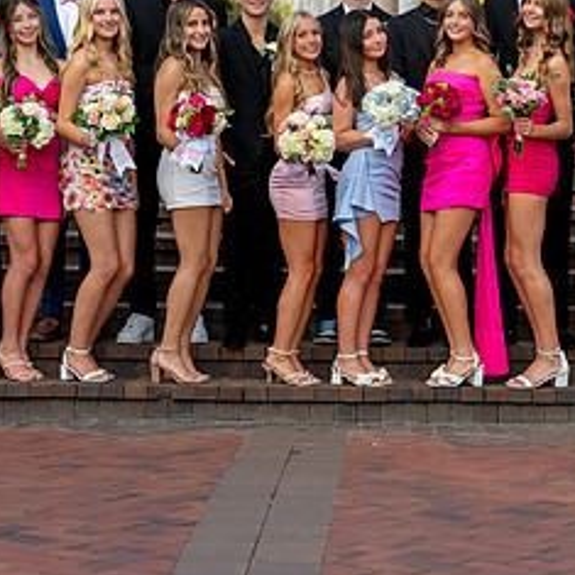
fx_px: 2406
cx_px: 473
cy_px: 126
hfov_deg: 13.6
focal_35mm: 128
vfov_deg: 13.6
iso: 200
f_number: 2.2
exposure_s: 1/1250
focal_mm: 50
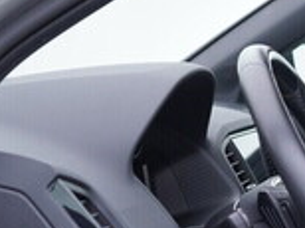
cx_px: 469
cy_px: 255
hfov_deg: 14.7
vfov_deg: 11.7
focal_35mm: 124
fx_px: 1091
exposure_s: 1/40
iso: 160
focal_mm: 24
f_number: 2.8
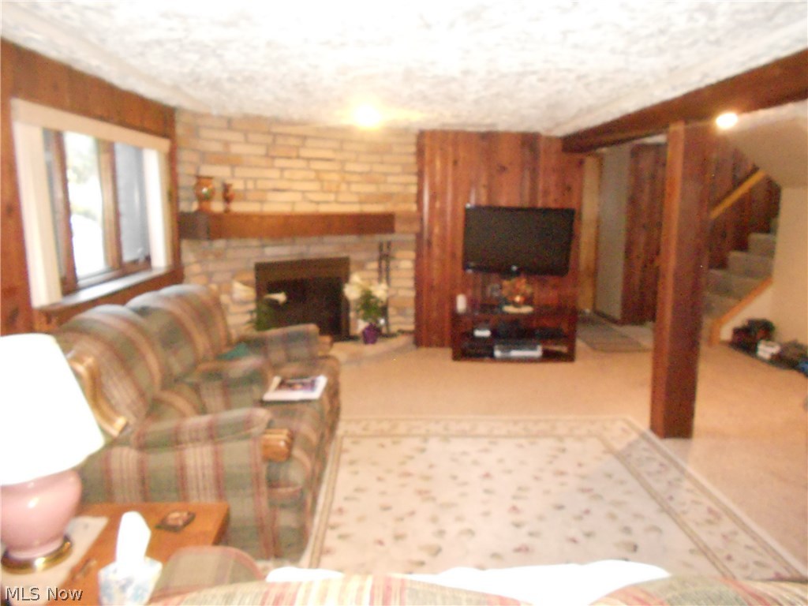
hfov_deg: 67.3
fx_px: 607
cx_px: 404
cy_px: 303
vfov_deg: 53.1
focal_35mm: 26
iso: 1600
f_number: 3.2
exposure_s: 1/25
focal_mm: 4.6
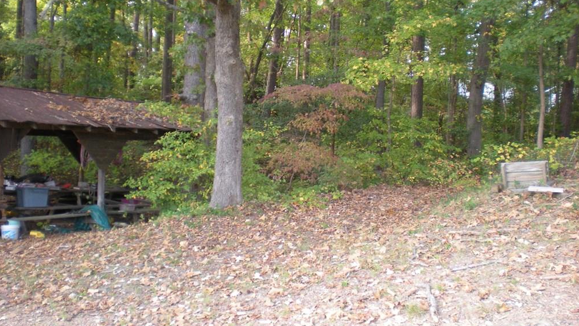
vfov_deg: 28.3
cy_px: 130
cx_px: 292
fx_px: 645
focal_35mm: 42
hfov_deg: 48.3
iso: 168
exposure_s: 1/60
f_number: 3.1
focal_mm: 6.3
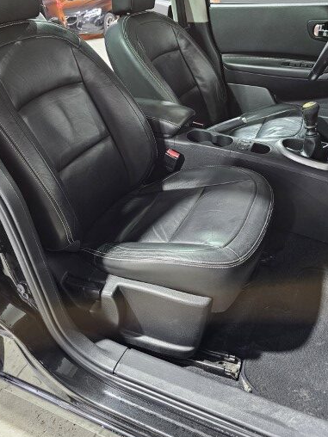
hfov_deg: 48.2
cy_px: 185
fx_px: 366
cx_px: 166
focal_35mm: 29
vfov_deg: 61.3
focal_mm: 6.3
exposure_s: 1/33
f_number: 1.7
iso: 640
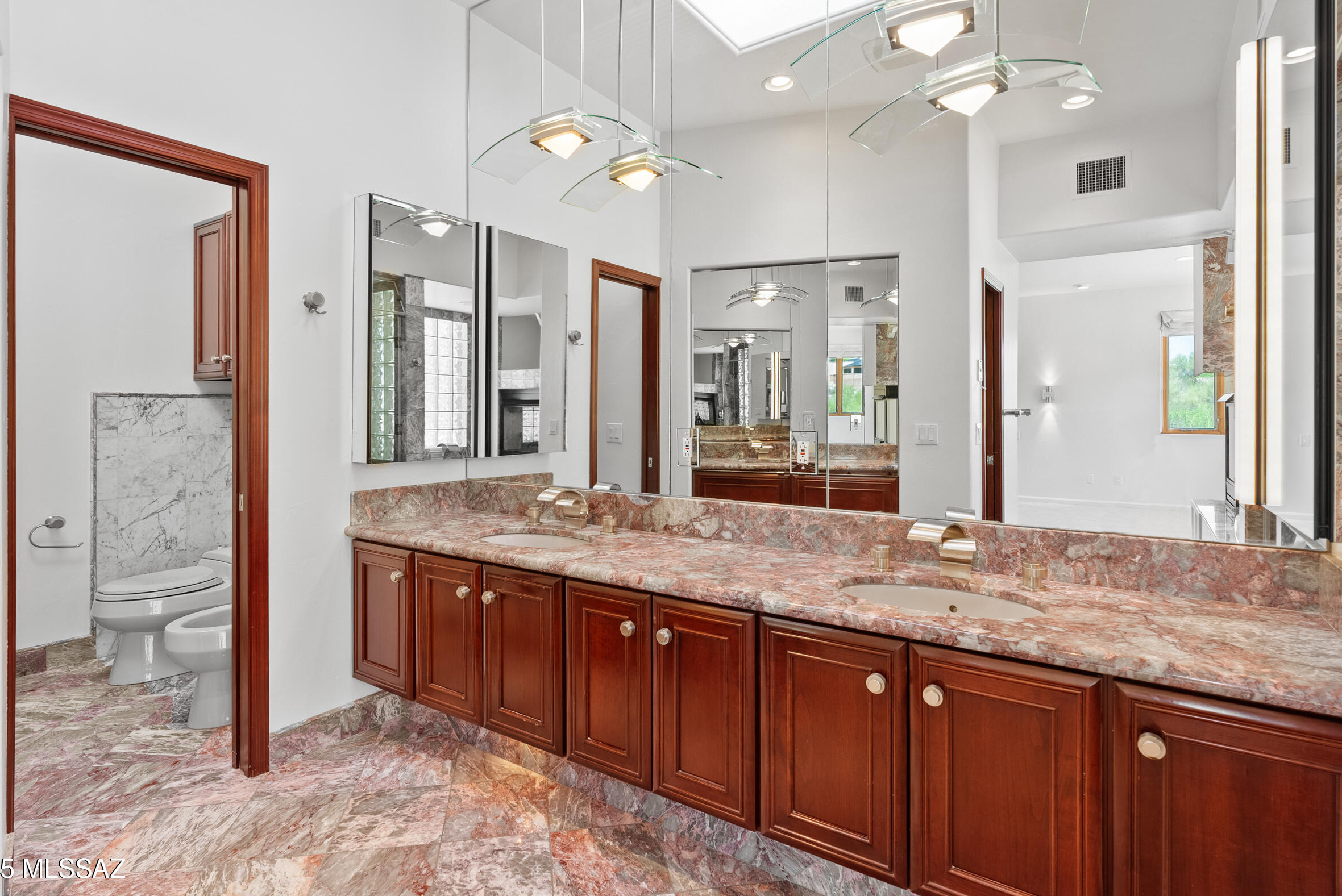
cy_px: 437
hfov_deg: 89.9
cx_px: 645
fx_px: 671
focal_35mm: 18
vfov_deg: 67.4
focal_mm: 17
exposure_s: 1/1.25
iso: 200
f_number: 7.1
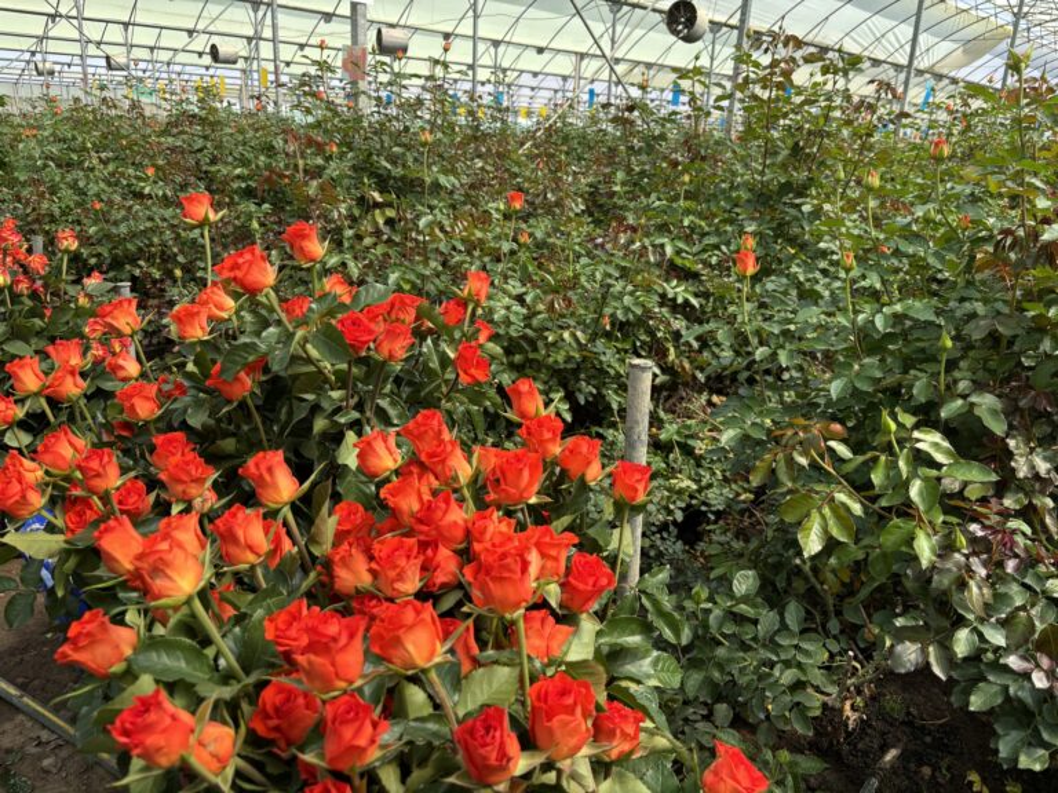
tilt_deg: -19.5
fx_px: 795
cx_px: 529
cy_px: 396
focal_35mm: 26
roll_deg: -2.1
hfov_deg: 67.3
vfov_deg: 53.1
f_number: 1.6
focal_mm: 5.96
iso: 50
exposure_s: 1/1027
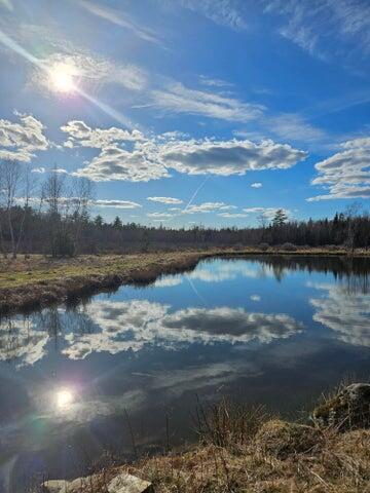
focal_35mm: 23
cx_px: 185
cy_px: 246
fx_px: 328
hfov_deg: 58.9
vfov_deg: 73.9
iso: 25
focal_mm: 5.4
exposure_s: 1/5938
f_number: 1.8
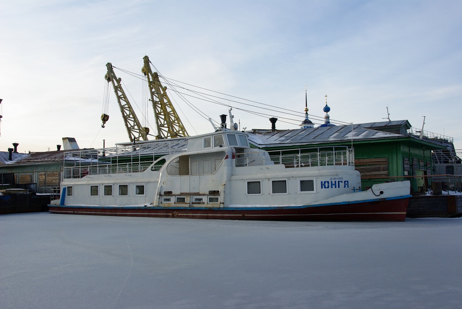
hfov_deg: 49.5
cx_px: 231
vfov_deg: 34.3
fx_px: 501
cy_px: 154
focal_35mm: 39
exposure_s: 1/250
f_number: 6.7
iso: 200
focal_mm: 26
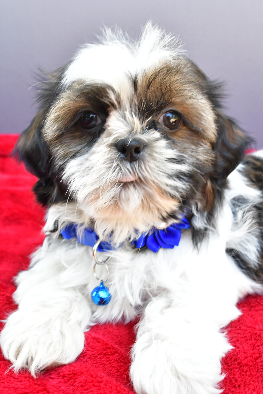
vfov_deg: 46.4
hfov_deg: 31.9
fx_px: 460
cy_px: 197
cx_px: 132
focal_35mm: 42
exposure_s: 1/160
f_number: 9
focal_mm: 28
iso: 3200
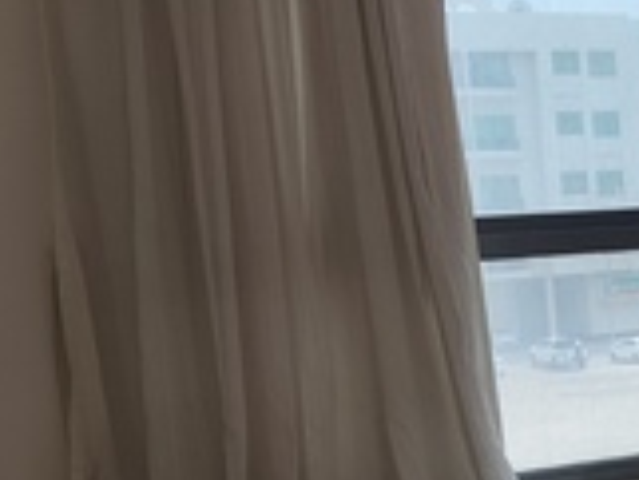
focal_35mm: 68
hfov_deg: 27.1
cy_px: 438
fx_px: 1256
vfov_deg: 21.1
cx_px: 629
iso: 50
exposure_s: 1/640
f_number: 1.6
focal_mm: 5.84
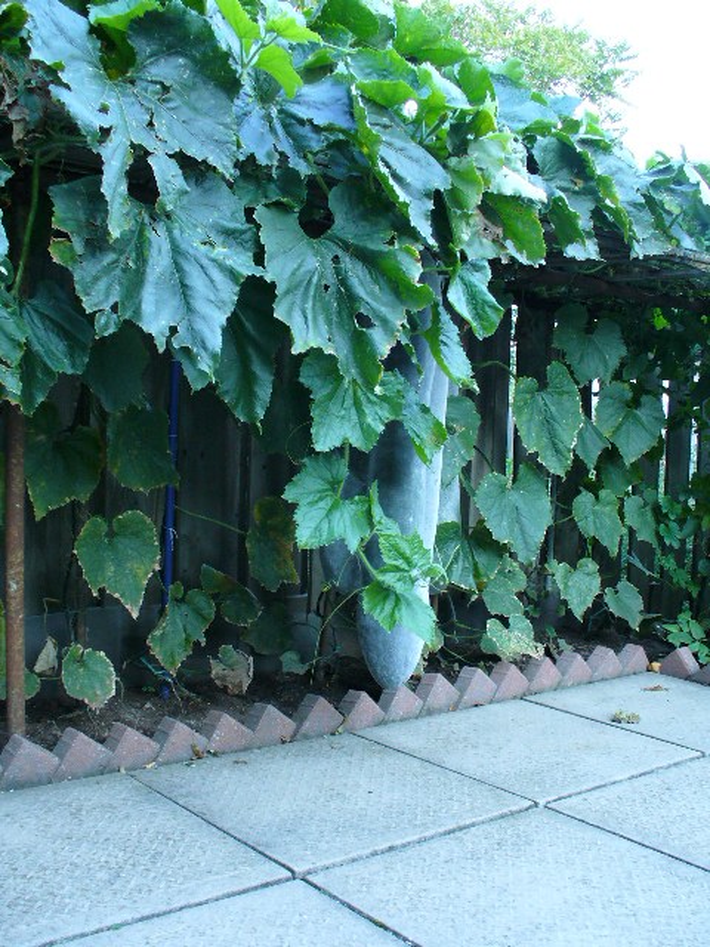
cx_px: 355
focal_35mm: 39
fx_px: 1067
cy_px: 474
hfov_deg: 36.8
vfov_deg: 47.9
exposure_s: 1/50
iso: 200
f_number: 2.8
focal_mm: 6.1
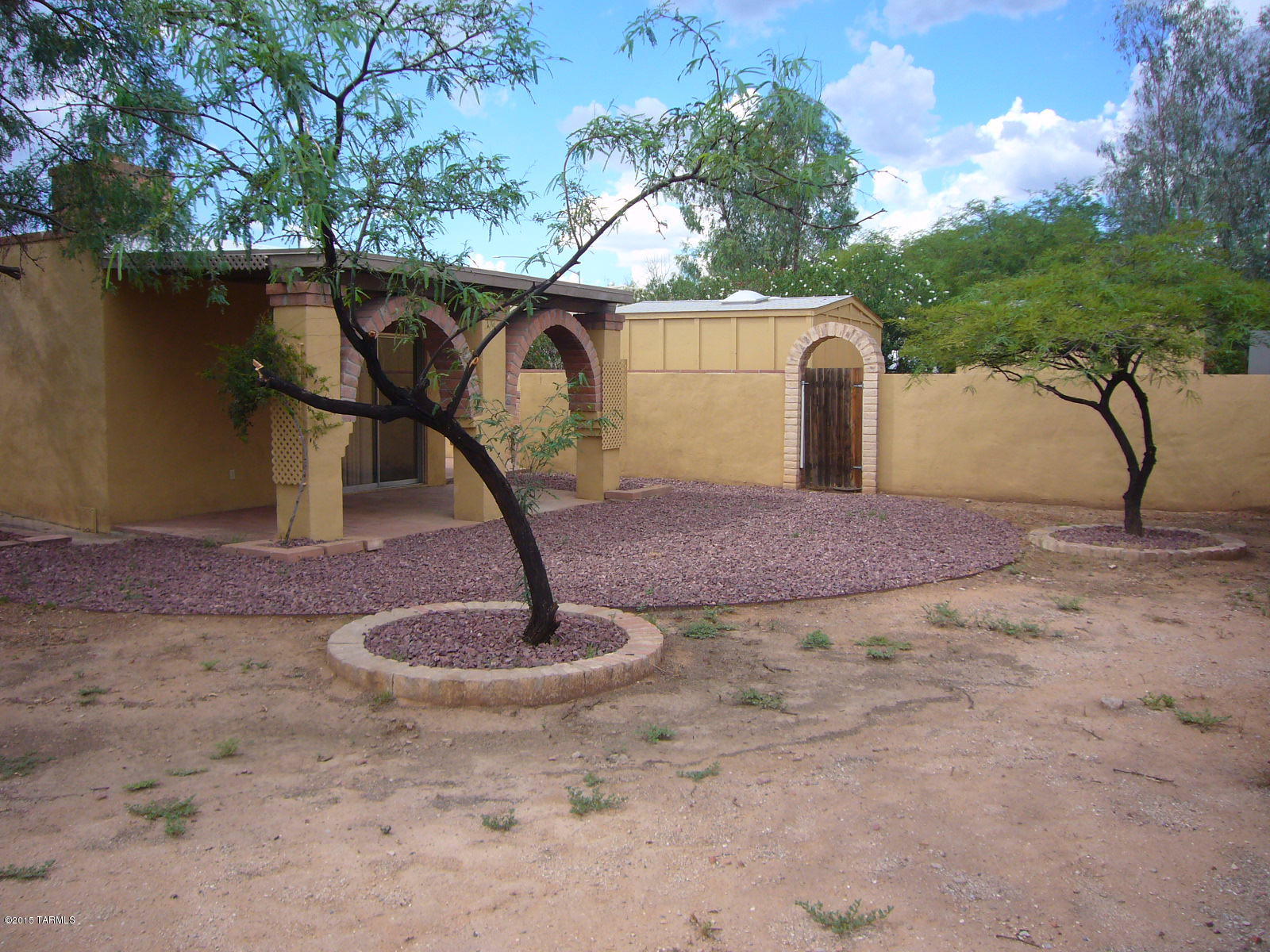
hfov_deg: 63.4
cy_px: 476
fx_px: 1027
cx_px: 635
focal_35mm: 28
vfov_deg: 49.7
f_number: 5.6
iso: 80
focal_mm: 4.6
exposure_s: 1/160
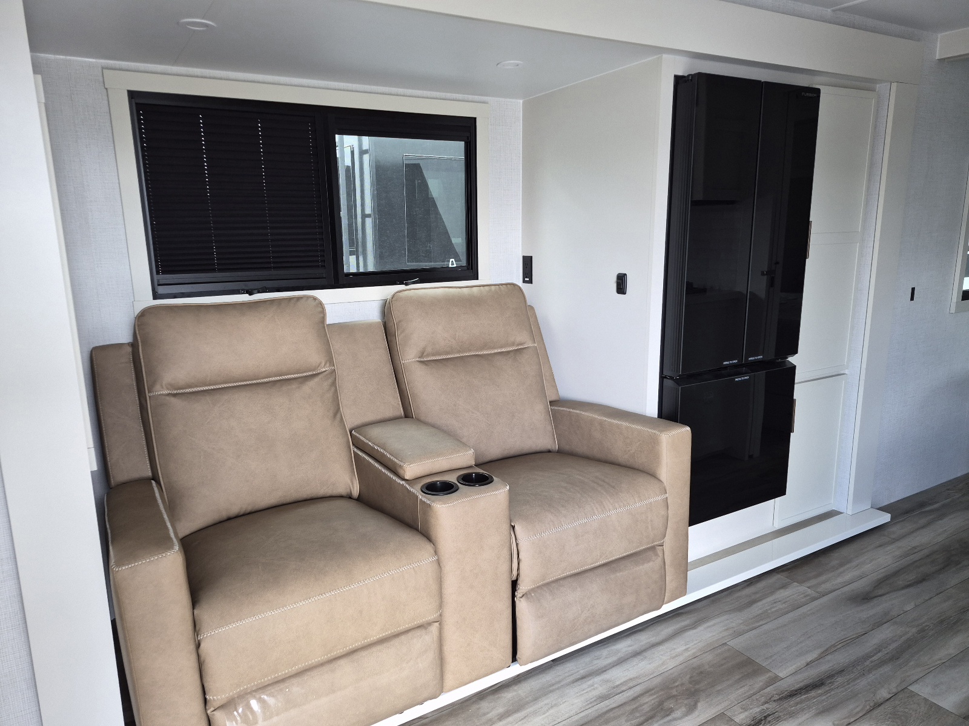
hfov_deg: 73.9
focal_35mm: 23
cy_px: 363
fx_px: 644
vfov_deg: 58.9
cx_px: 484
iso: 200
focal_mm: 5.4
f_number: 1.8
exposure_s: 1/120
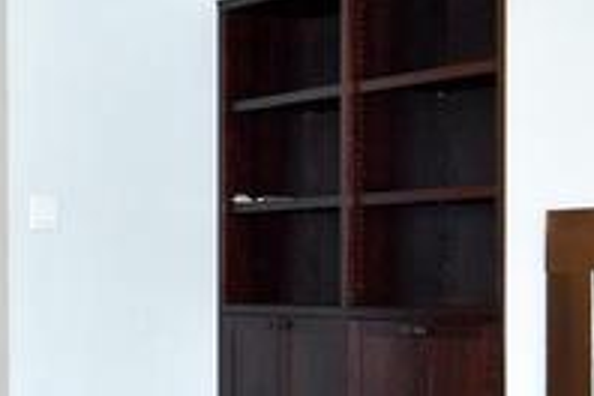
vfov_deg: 14.6
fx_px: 1534
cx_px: 78
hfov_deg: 21.5
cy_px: 298
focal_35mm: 93
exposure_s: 1/60
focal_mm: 12
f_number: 4
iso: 250
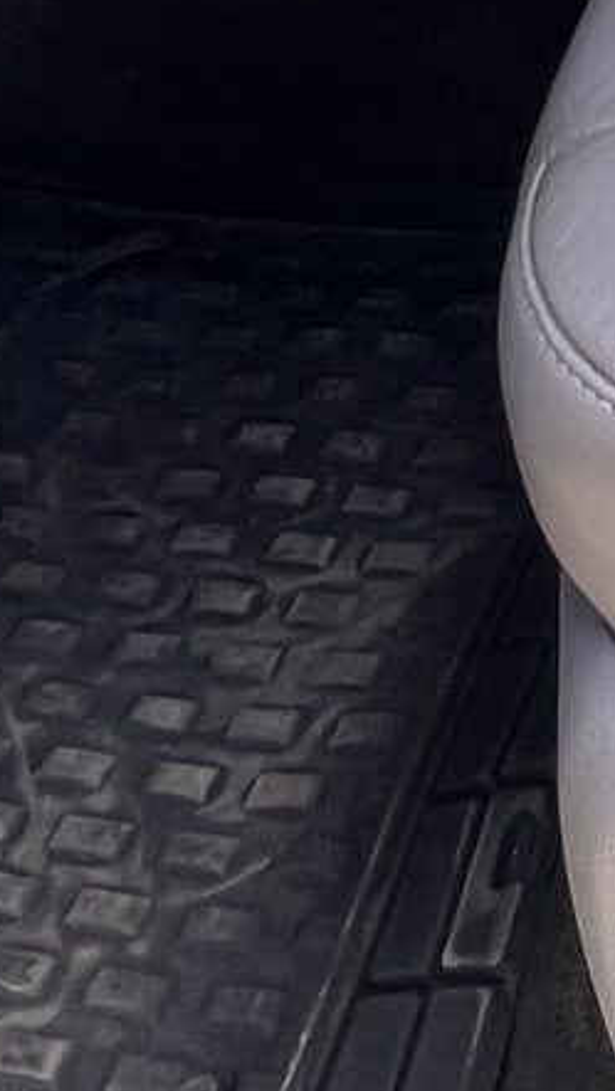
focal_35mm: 82
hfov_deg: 13.5
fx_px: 2375
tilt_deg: -12.1
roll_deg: -0.4
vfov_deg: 17.8
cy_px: -1101
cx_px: 1050
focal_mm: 1.57
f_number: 1.8
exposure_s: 1/99
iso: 32
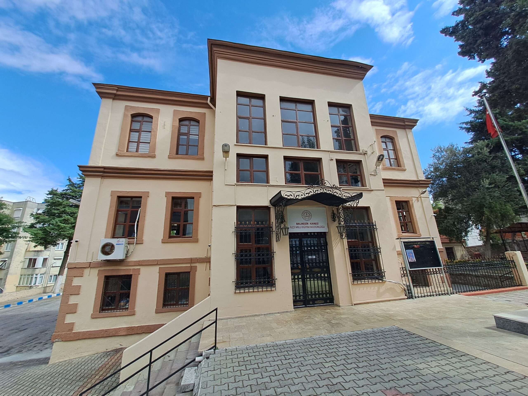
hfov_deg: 106.2
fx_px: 198
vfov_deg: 89.9
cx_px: 264
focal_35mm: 13
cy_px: 198
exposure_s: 1/1949
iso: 40
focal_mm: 1.42
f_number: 2.2
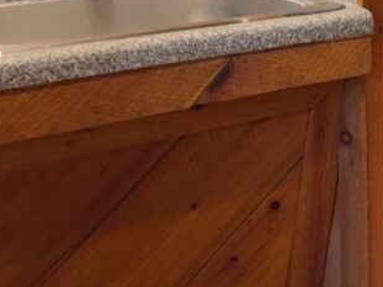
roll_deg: +0.6
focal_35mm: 79
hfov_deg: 22.7
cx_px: 464
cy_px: 53
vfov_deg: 18.5
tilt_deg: -12.7
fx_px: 874
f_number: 1.78
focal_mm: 6.86
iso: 800
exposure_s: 1/40
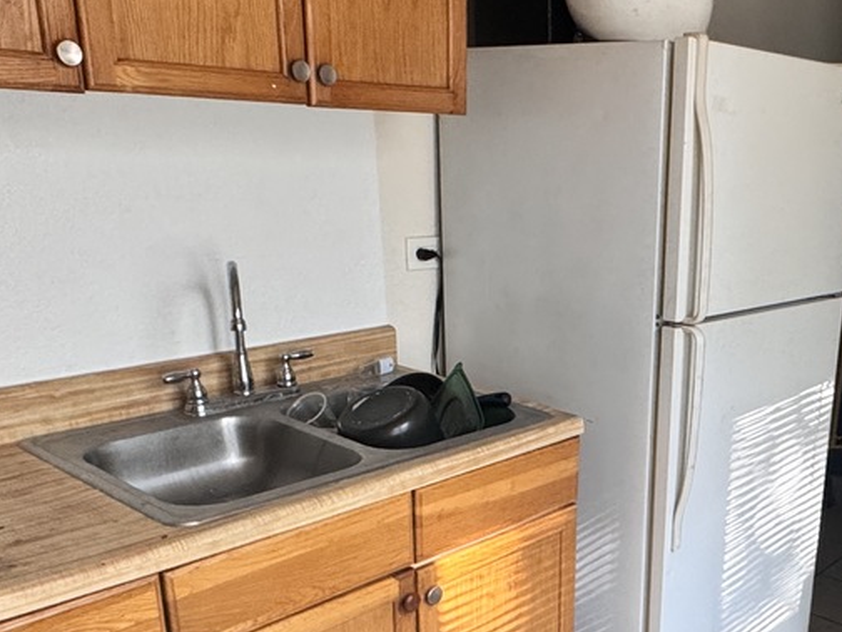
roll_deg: -3.0
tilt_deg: -19.9
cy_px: 482
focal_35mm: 40
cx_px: 653
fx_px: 973
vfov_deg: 35.1
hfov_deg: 44.9
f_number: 2.2
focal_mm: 2.22
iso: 320
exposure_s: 1/91
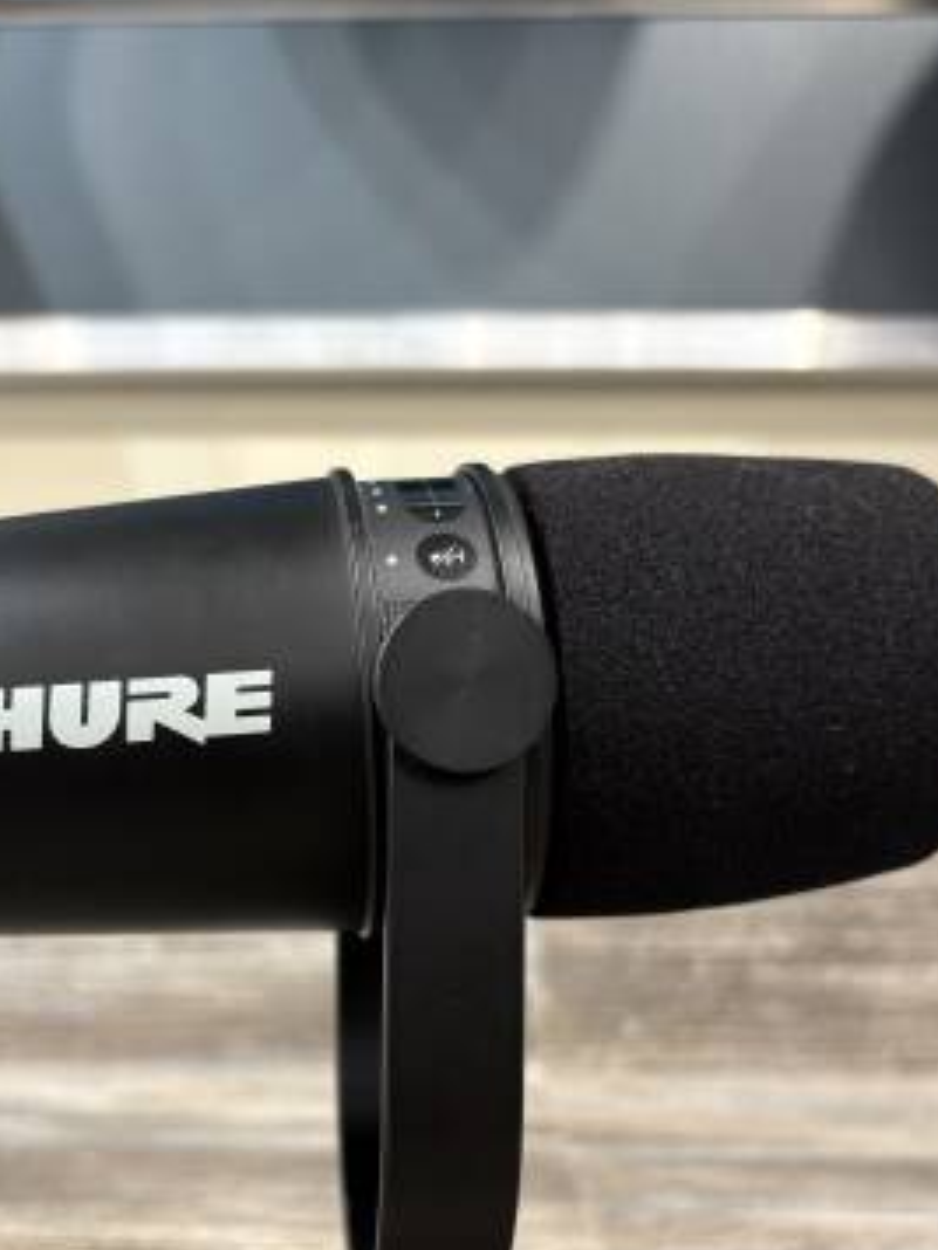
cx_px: 386
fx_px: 1373
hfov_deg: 37.6
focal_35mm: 38
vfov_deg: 48.2
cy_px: 829
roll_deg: -0.3
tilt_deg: -0.8
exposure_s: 1/60
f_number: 1.6
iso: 125
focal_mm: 5.96
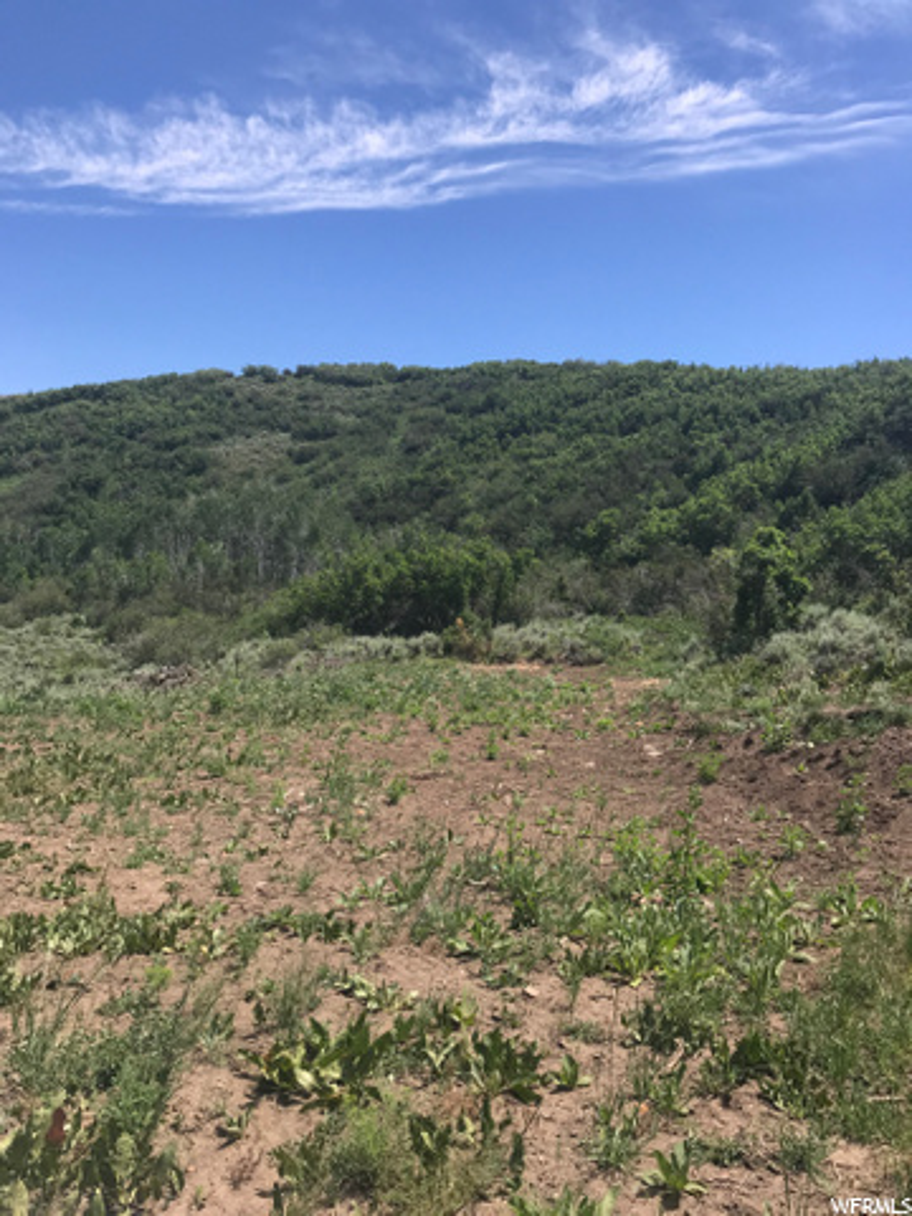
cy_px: 608
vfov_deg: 63.4
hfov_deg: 49.7
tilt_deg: +0.4
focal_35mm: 28
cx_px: 456
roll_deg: -3.3
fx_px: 984
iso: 20
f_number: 1.8
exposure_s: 1/1623
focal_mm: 3.99
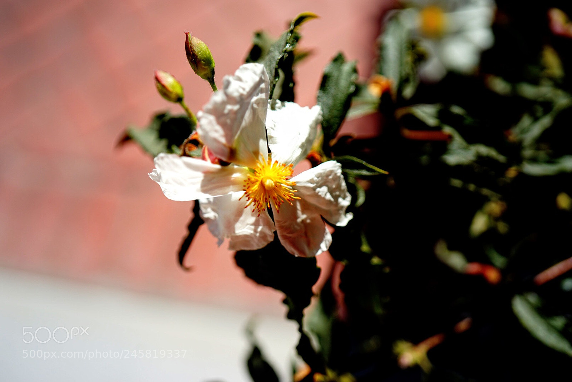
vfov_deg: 27.0
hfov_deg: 39.6
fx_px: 795
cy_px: 191
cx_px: 286
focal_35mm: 50
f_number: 2.8
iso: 100
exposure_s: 1/1250
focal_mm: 50
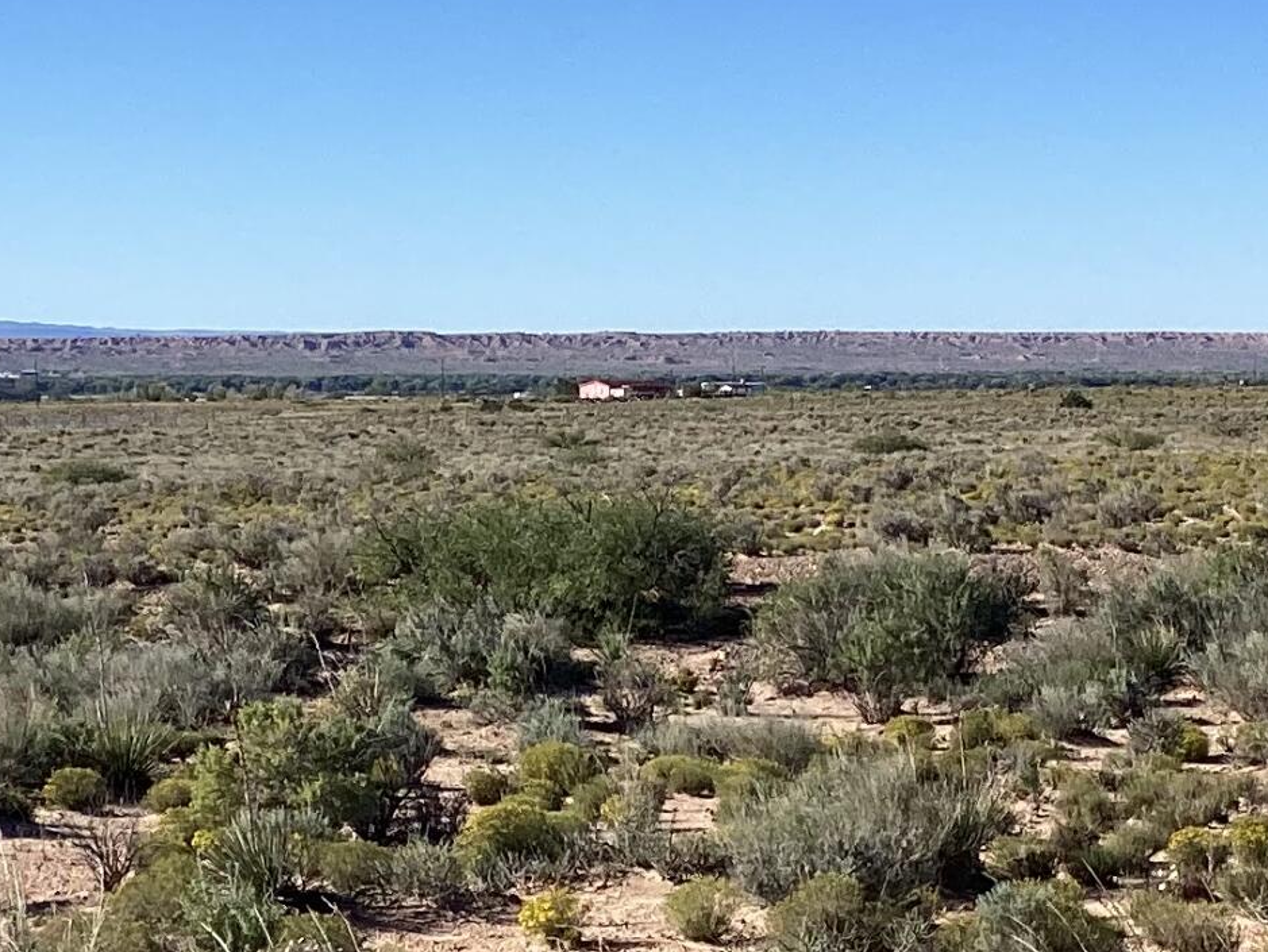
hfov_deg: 19.8
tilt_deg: -7.6
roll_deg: -1.3
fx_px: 3628
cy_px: 722
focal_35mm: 99
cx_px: 824
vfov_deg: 14.9
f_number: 2.4
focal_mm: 3.3
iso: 25
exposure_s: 1/1567
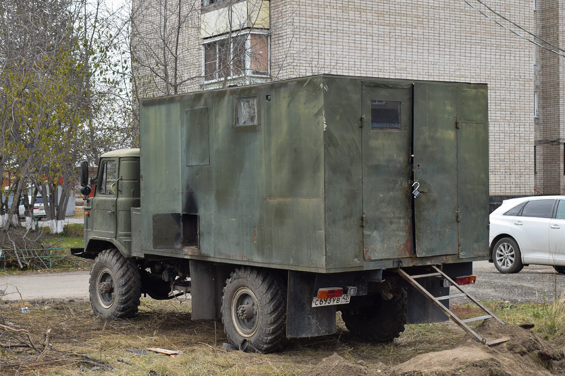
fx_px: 895
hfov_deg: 35.1
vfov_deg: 23.8
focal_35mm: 57
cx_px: 282
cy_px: 188
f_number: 6.3
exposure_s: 1/400
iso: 400
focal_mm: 38
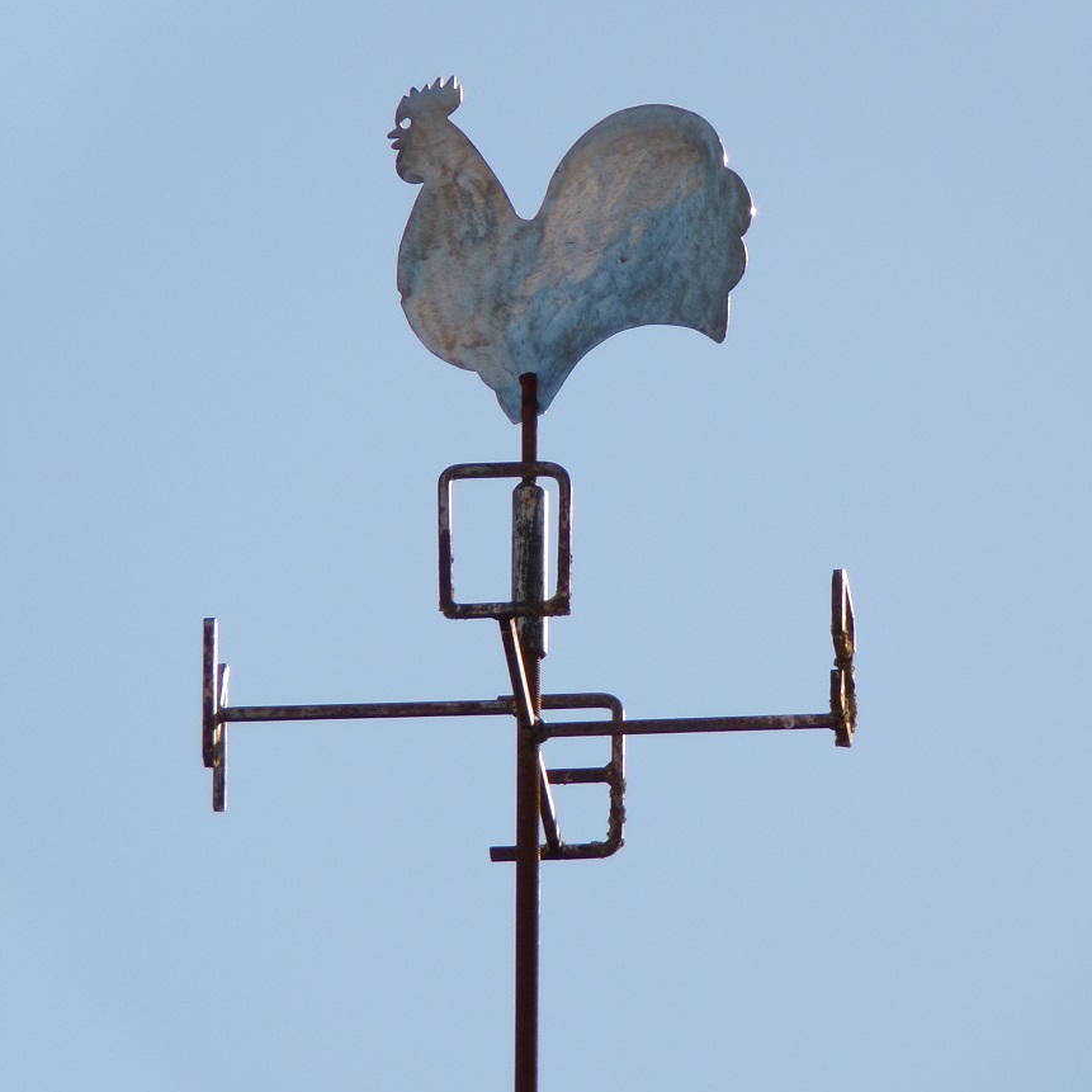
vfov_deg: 2.1
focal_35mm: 850
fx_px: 30337
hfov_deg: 2.1
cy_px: 604
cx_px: 545
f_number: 7.3
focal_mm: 129
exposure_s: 1/220
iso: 100
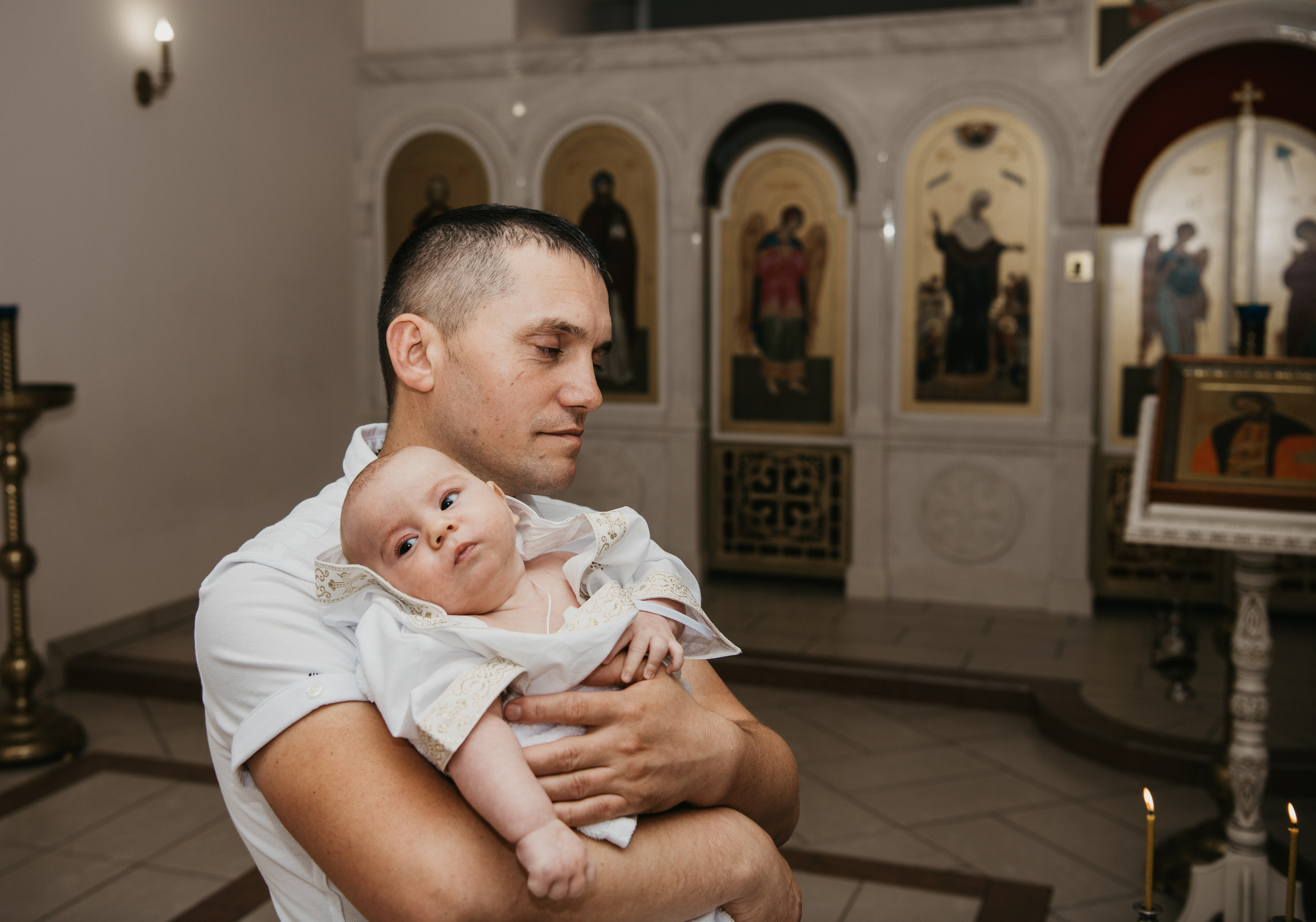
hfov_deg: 44.1
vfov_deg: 31.8
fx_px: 1618
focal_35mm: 44
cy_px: 411
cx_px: 550
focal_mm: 38
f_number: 4
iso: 160
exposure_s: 1/160
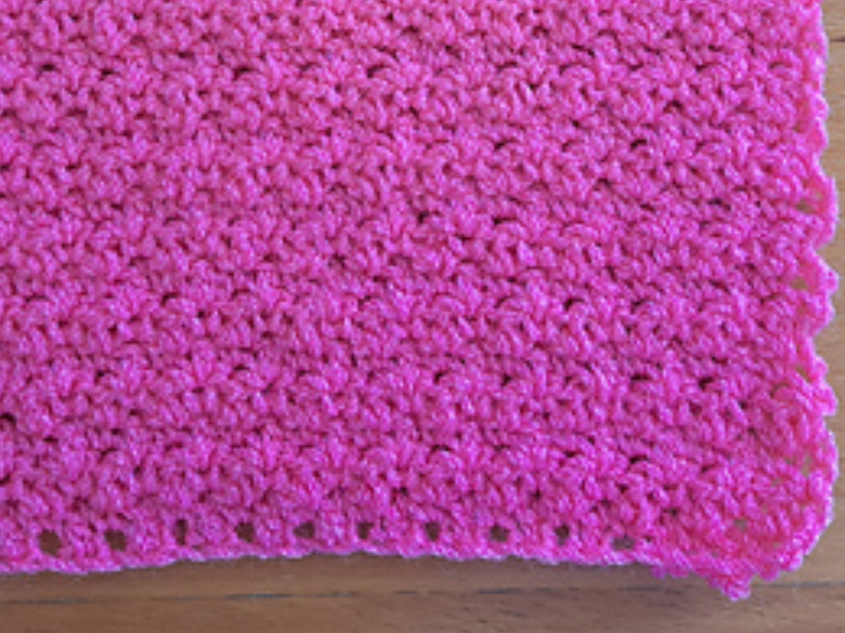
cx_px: 377
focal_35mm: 59
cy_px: -65
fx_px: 1440
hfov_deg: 32.7
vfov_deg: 23.3
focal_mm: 5.23
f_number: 1.8
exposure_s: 1/50
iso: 160
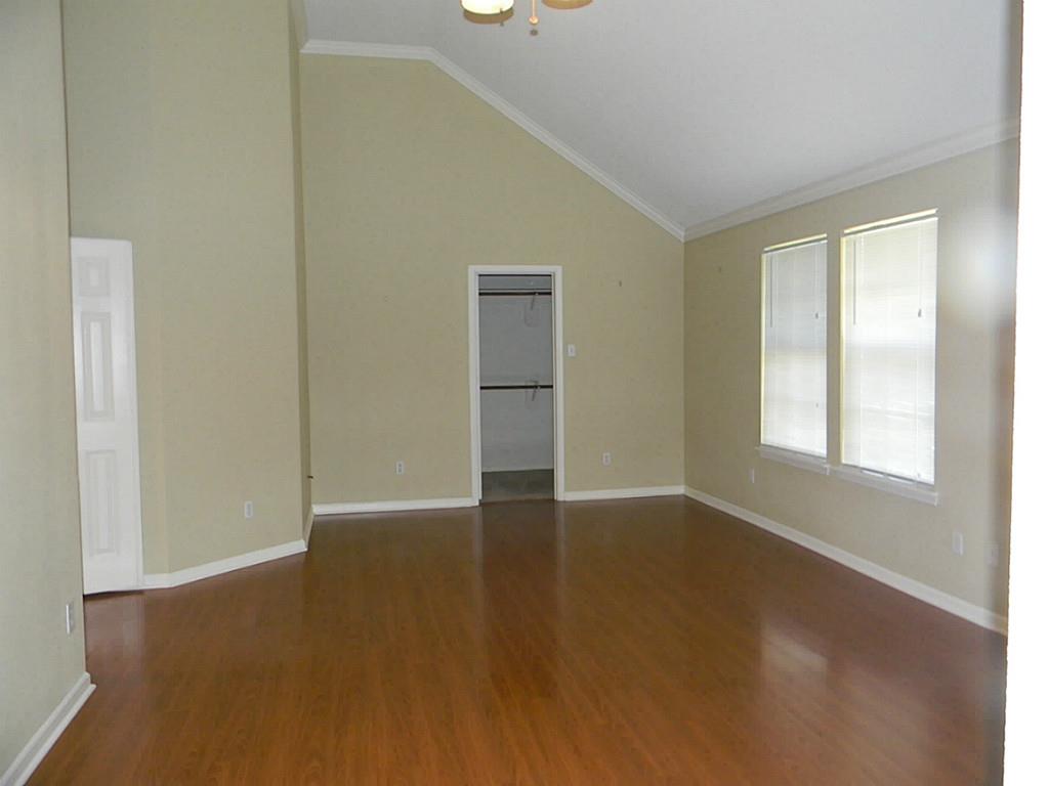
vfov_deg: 49.7
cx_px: 524
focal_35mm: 28
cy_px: 393
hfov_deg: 63.4
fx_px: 849
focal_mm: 5
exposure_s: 1/26
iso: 368
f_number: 3.5
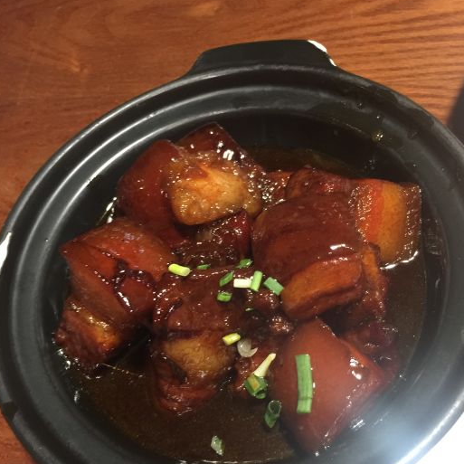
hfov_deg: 47.2
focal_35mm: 35
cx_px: 231
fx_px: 531
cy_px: 296
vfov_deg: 46.7
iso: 125
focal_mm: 4.15
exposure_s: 1/8
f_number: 2.2
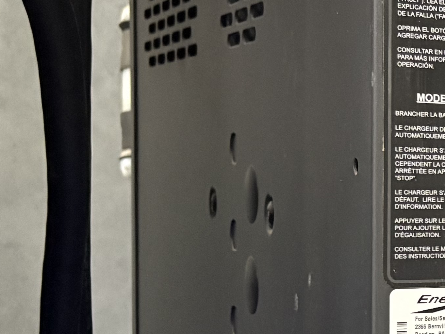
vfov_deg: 13.5
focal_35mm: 109
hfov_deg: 15.7
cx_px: 778
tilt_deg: -4.6
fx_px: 1401
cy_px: 255
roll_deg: -1.0
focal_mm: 5.96
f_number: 1.6
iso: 500
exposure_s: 1/40
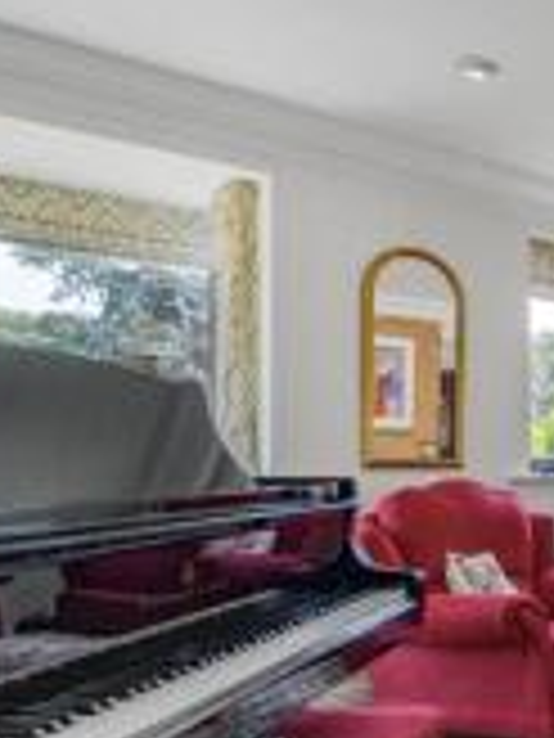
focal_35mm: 39
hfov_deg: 27.5
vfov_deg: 47.3
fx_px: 832
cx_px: 797
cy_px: 470
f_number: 10
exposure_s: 1/13
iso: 400
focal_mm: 14
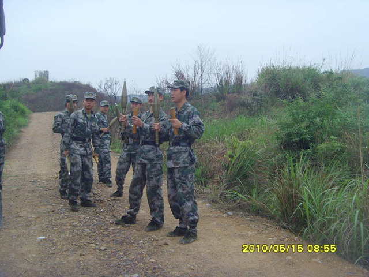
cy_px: 138
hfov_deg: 47.9
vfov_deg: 36.8
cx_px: 184
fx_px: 416
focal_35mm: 39
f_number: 3.5
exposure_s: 1/250
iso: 80
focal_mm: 6.6
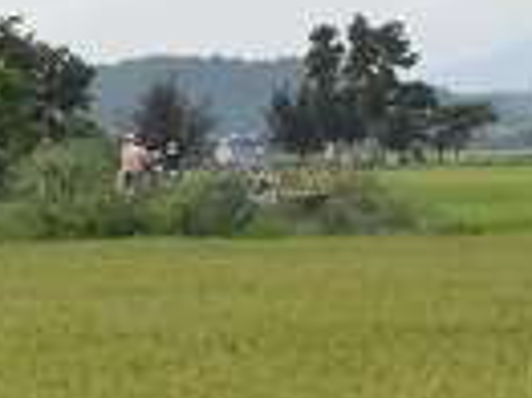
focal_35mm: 257
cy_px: -179
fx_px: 3942
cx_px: -260
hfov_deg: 7.6
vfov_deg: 5.7
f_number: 20
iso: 3200
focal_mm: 31
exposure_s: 1/1600
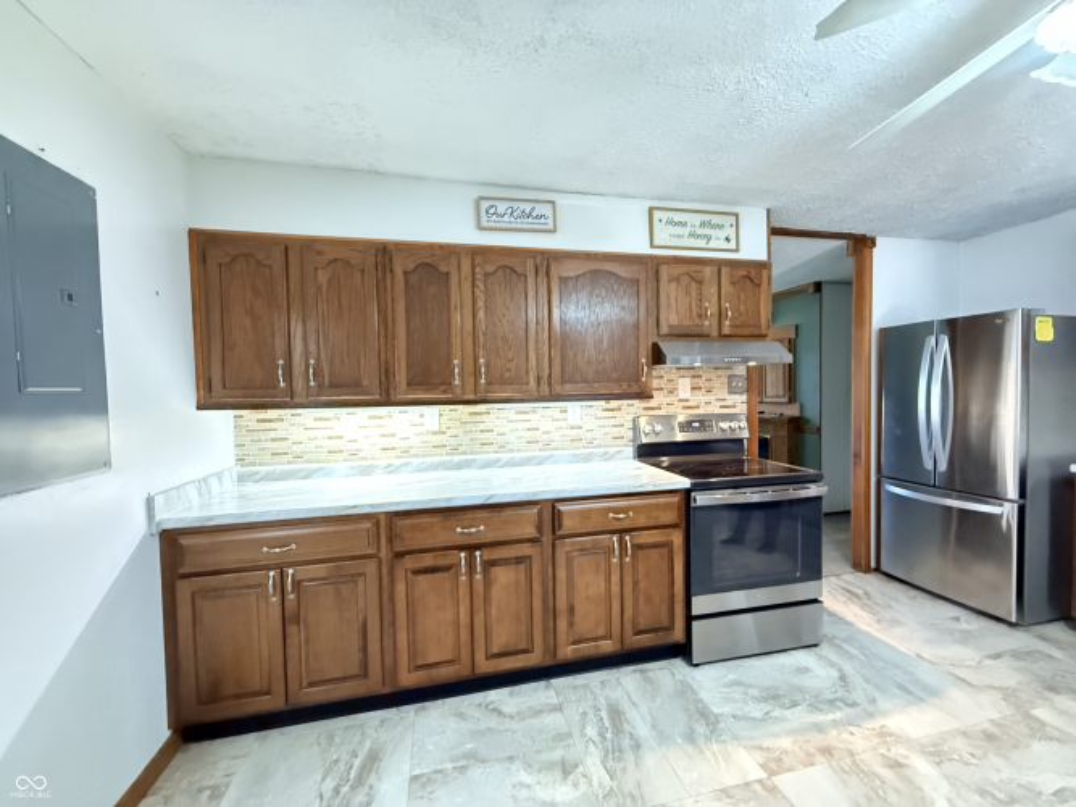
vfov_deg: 85.7
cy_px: 404
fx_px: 435
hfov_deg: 102.1
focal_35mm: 14
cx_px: 538
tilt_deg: -2.2
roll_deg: +0.5
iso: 1250
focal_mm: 2.22
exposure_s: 1/60
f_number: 2.2
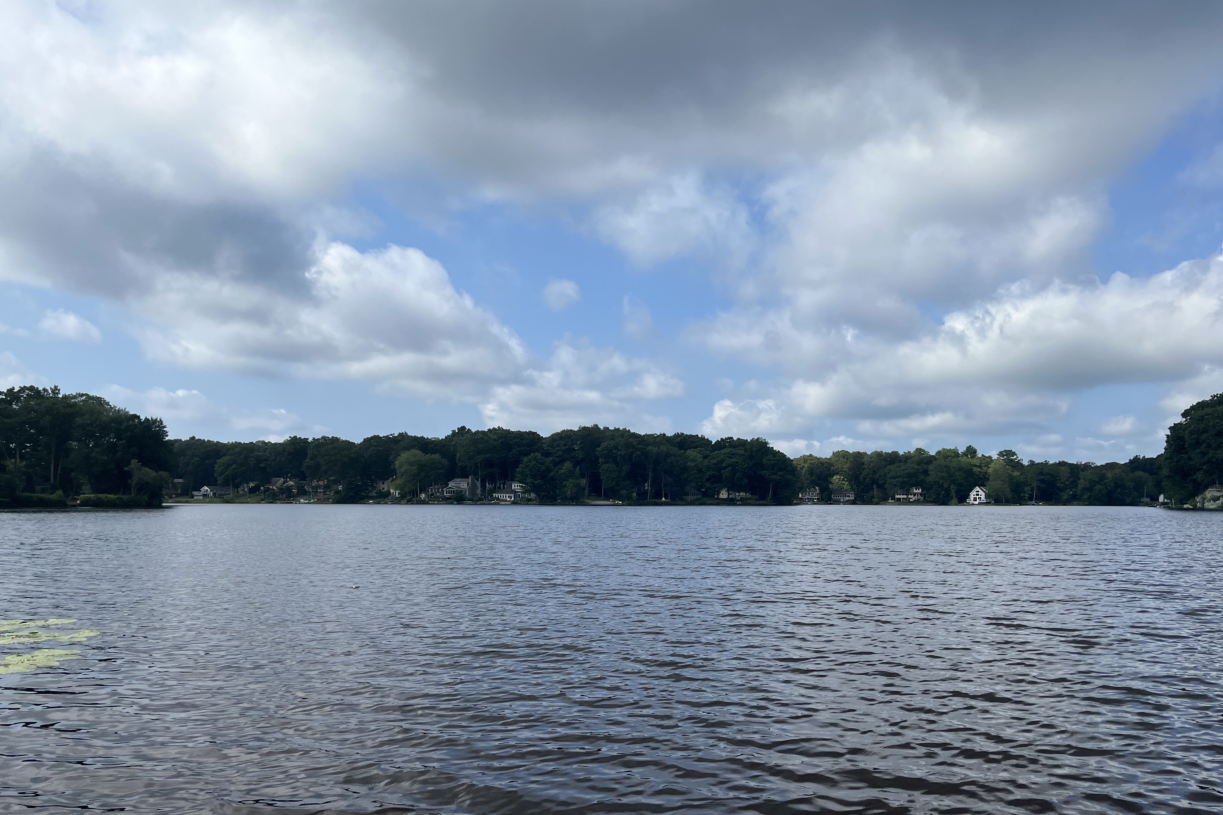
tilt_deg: +1.5
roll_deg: -0.1
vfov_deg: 46.3
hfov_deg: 65.5
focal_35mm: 28
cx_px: 626
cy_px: 456
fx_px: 951
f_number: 1.6
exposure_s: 1/4484
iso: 50
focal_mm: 5.1
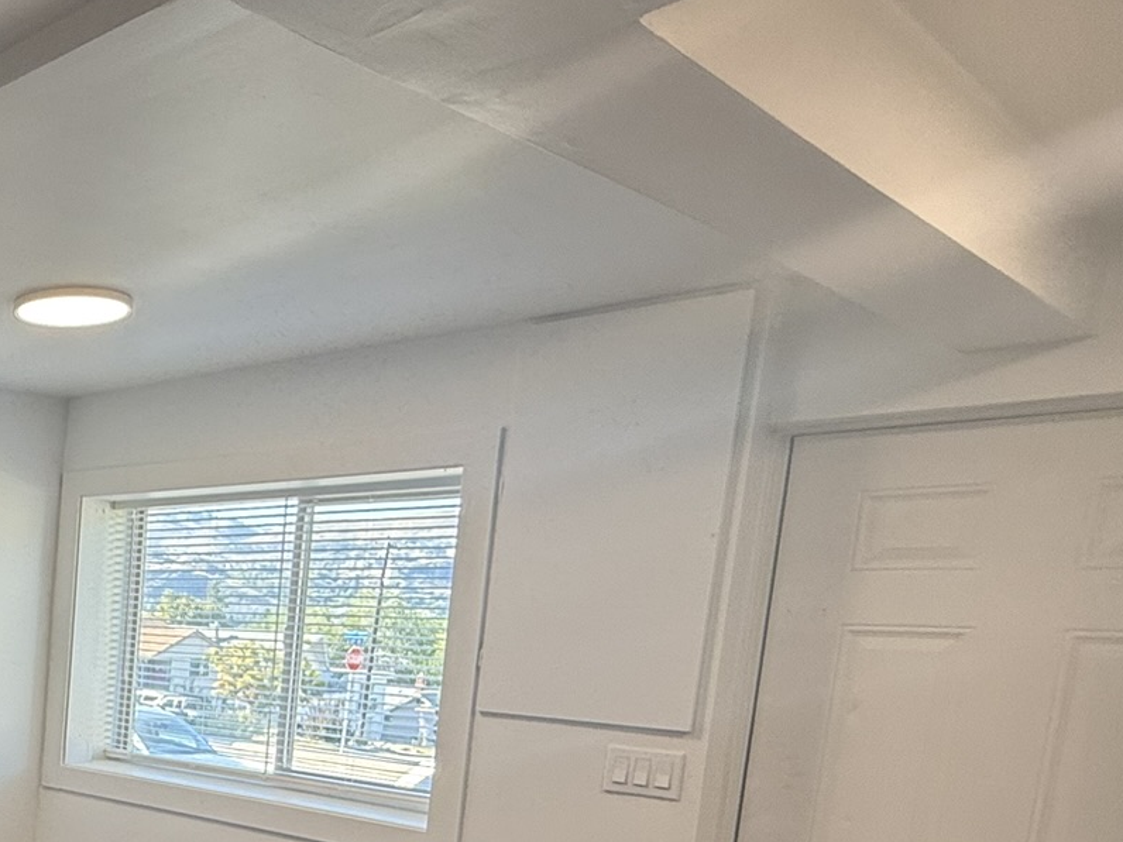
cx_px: -144
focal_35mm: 36
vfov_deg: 36.8
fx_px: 1168
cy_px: 776
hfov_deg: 40.3
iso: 64
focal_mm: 2.22
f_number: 2.2
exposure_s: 1/99
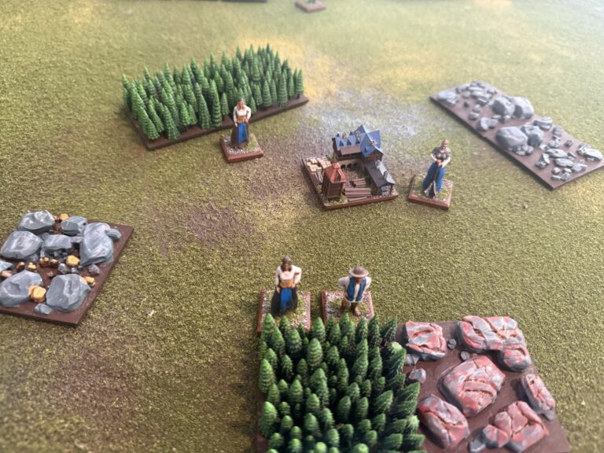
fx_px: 419
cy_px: 226
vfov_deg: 56.8
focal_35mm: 24
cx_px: 302
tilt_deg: -48.9
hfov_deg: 71.6
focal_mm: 6.76
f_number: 1.78
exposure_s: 1/60
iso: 640
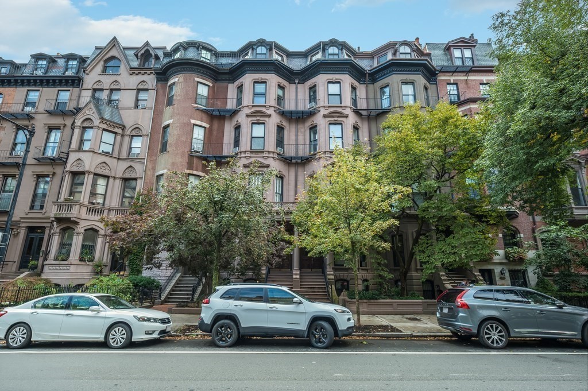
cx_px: 294
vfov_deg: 67.3
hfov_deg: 90.0
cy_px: 196
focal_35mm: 18
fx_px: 294
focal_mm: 18
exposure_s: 1/50
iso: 100
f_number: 8
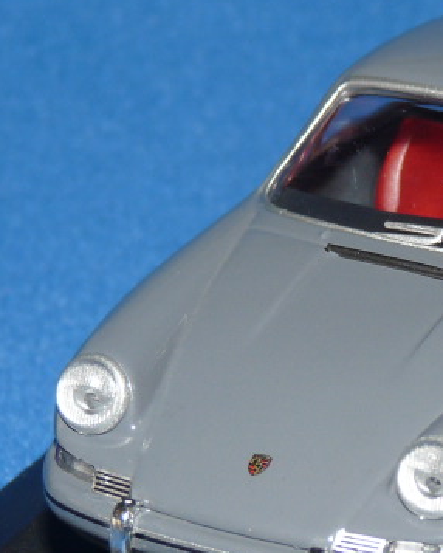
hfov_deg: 7.4
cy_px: 325
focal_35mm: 208
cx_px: 465
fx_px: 3406
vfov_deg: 9.3
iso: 100
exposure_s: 1/40
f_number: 3.4
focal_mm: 11.9
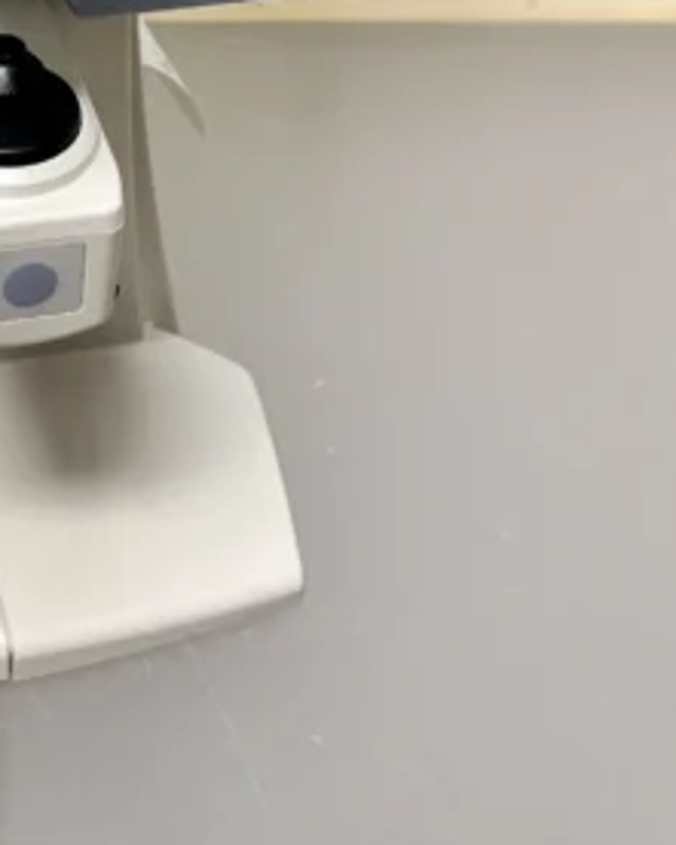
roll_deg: +1.2
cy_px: -511
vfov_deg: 17.7
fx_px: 2350
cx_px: -43
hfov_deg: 16.0
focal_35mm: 94
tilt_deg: -21.5
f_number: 1.6
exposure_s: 1/270
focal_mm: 5.1
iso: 50
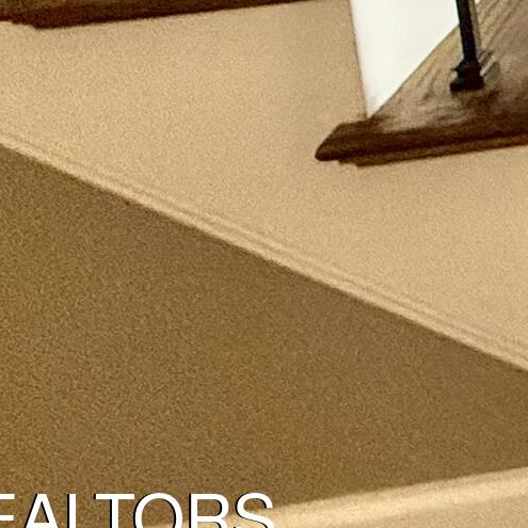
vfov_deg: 16.5
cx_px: 1369
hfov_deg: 13.6
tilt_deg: -6.5
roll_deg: +2.1
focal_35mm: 75
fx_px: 1294
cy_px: -571
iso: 250
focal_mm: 2.22
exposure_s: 1/120
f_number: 2.2
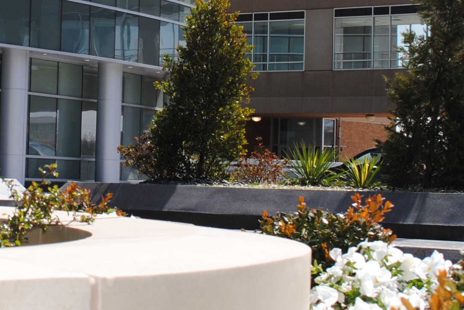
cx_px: 22
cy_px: 44
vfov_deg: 11.7
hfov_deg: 17.2
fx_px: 1510
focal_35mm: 117
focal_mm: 22
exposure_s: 1/200
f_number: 9
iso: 100
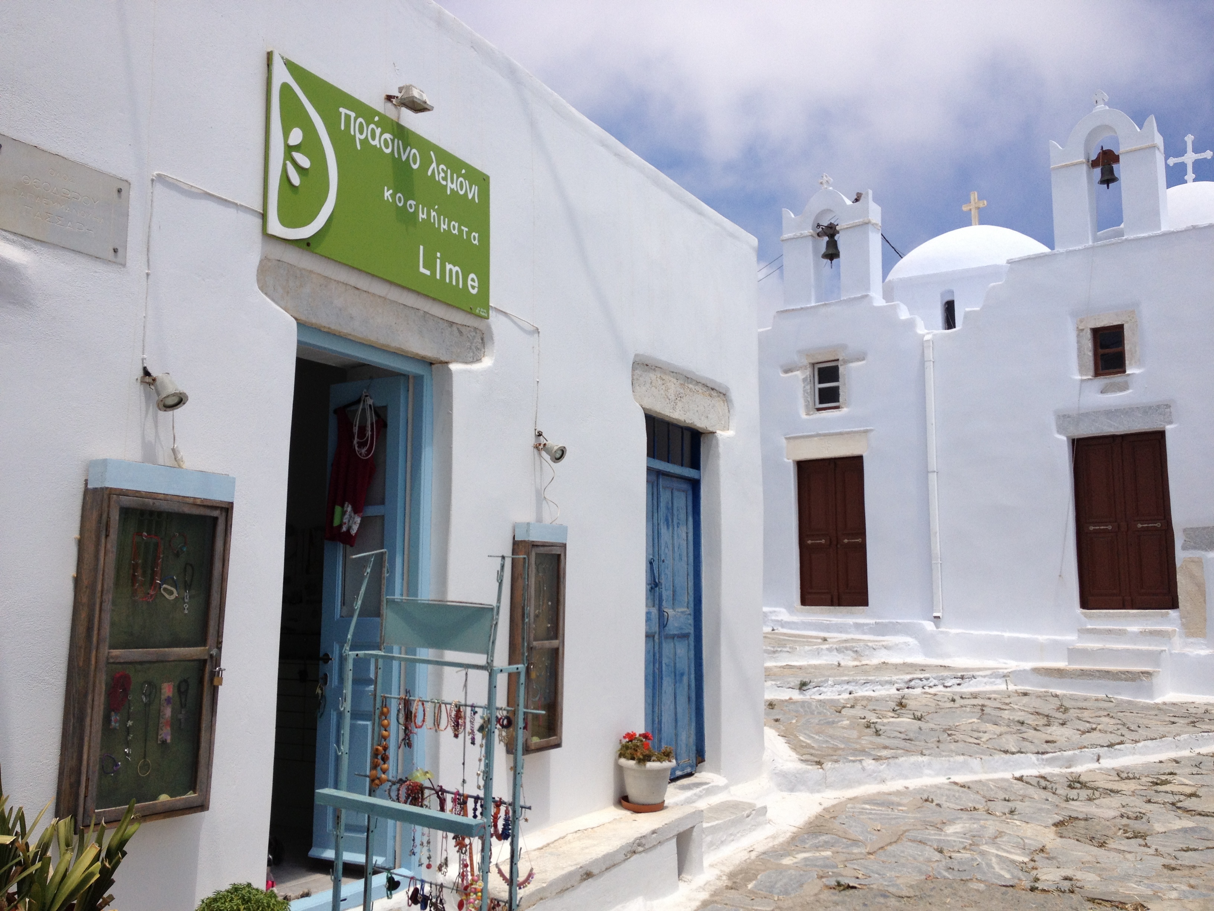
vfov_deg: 40.7
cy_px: 456
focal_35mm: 35
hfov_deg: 52.6
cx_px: 607
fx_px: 1227
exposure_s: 1/2907
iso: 50
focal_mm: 4.28
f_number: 2.4
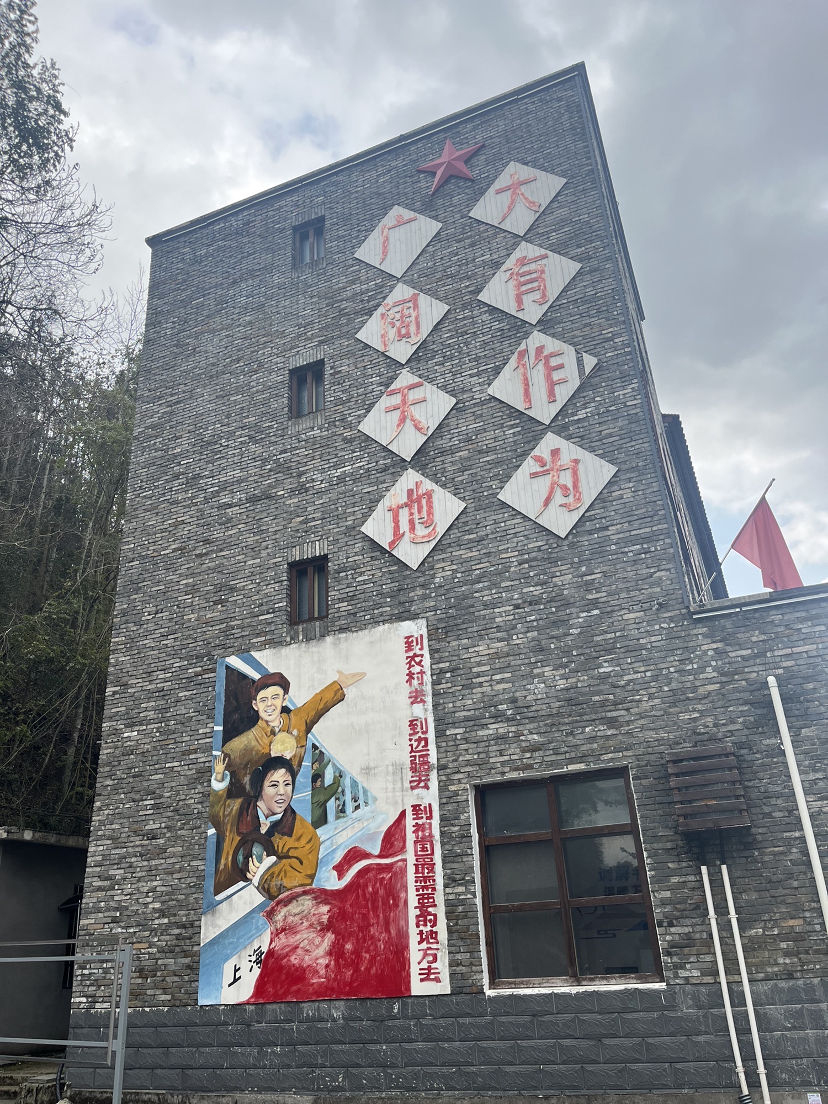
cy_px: 552
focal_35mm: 26
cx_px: 414
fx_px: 829
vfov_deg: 67.3
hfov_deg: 53.1
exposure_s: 1/1046
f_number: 1.6
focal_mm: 5.1
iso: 50
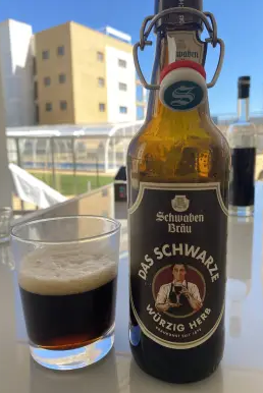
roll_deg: +1.1
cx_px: 129
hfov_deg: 46.5
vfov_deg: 65.4
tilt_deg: -9.5
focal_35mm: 28
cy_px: 202
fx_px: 306
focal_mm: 4.25
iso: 32
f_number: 1.8
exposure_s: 1/428
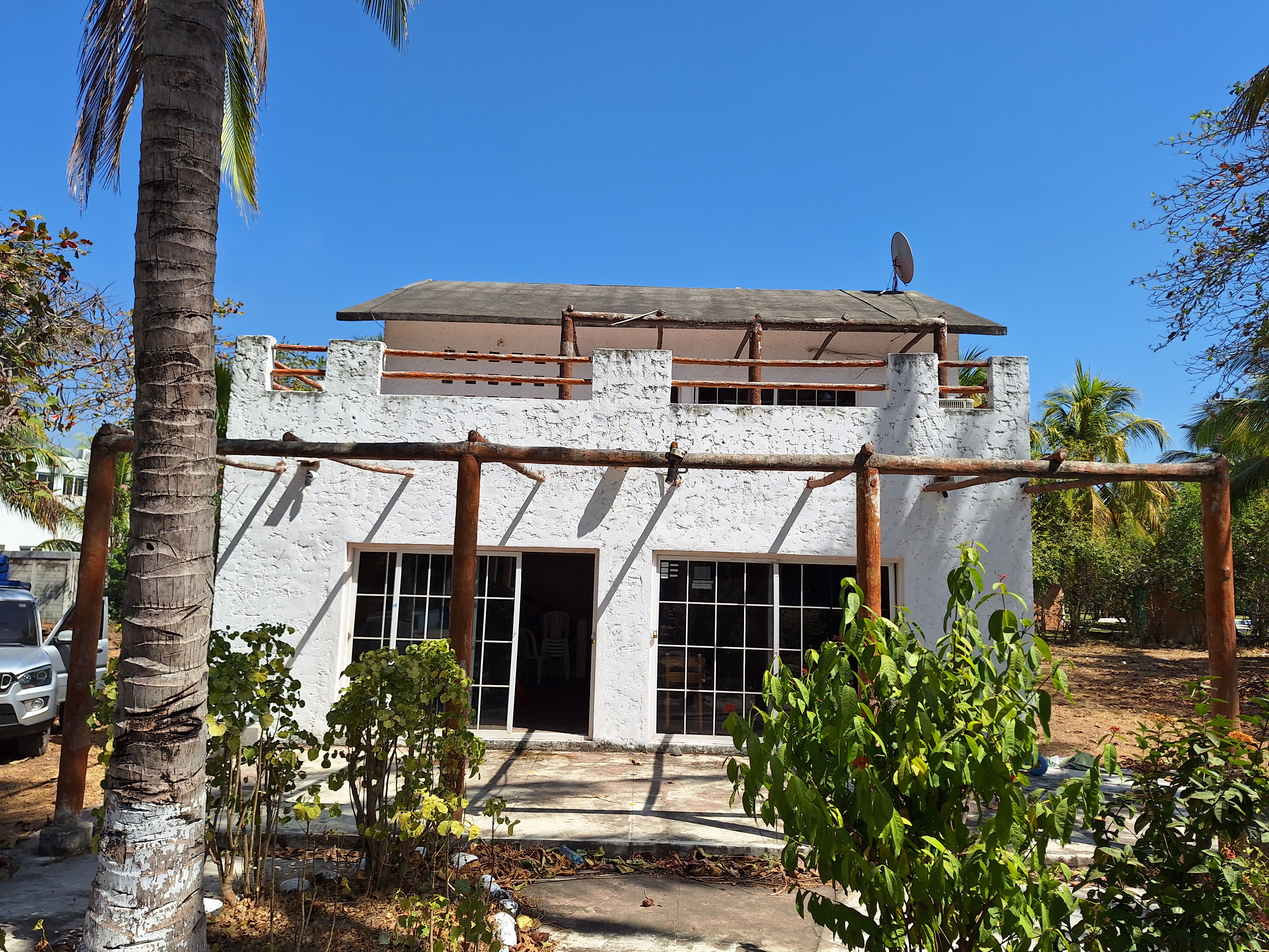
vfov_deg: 58.9
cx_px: 634
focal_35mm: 23
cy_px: 476
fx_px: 843
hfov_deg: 73.9
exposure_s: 1/2732
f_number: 1.8
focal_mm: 5.54
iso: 40
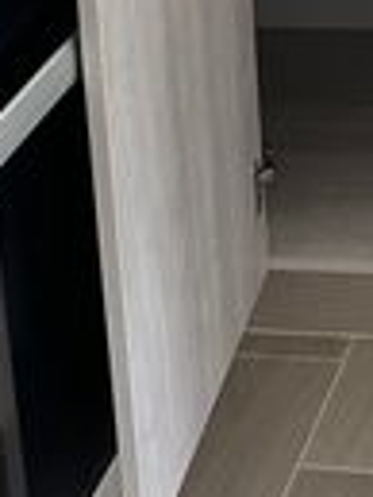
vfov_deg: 14.0
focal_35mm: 124
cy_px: -418
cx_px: 665
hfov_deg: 11.2
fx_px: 1779
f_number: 1.78
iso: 125
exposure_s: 1/121
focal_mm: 6.86
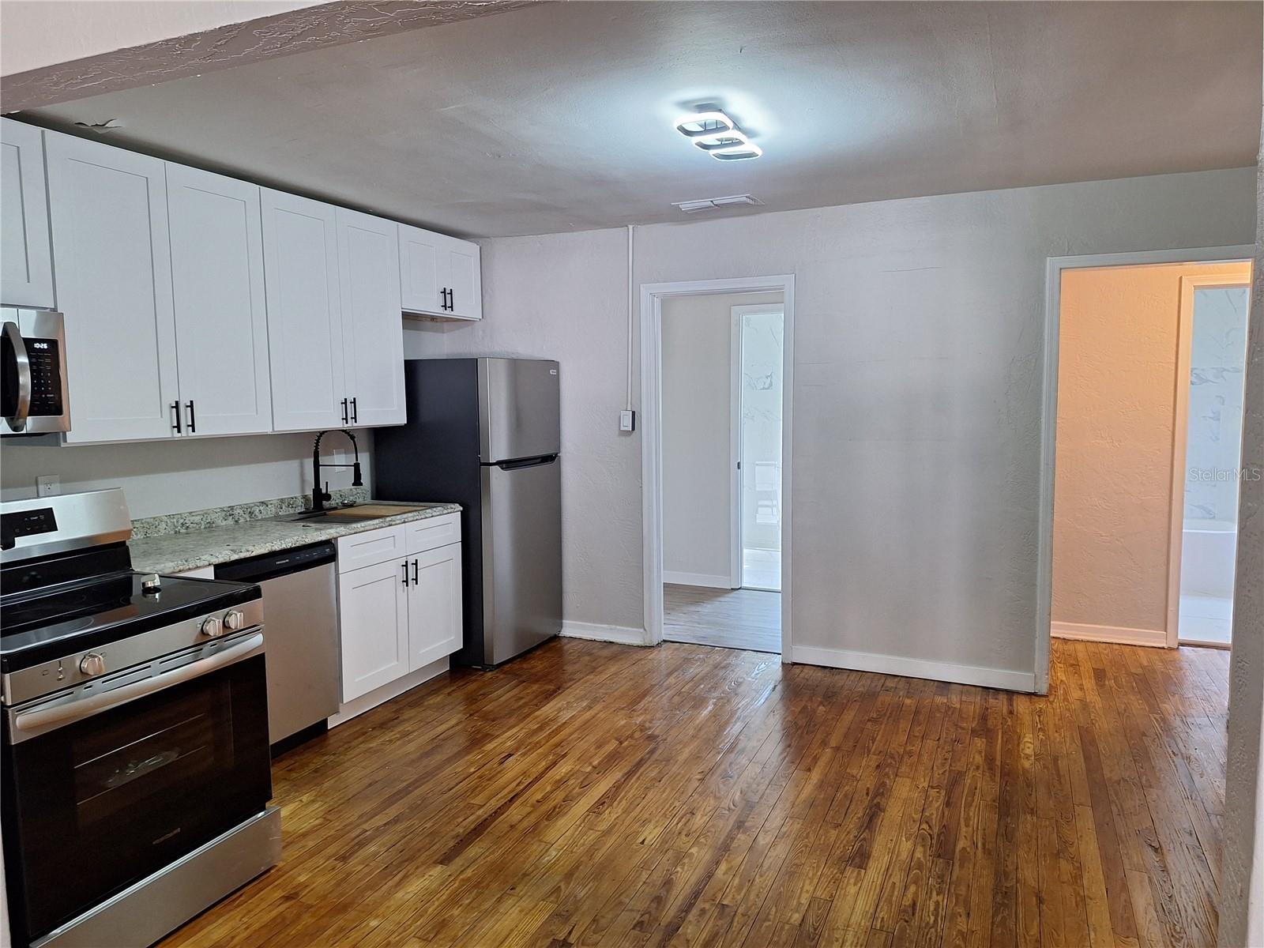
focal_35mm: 23
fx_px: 840
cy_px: 474
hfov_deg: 73.9
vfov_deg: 58.9
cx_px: 632
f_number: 1.8
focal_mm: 5.54
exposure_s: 1/40
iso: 100
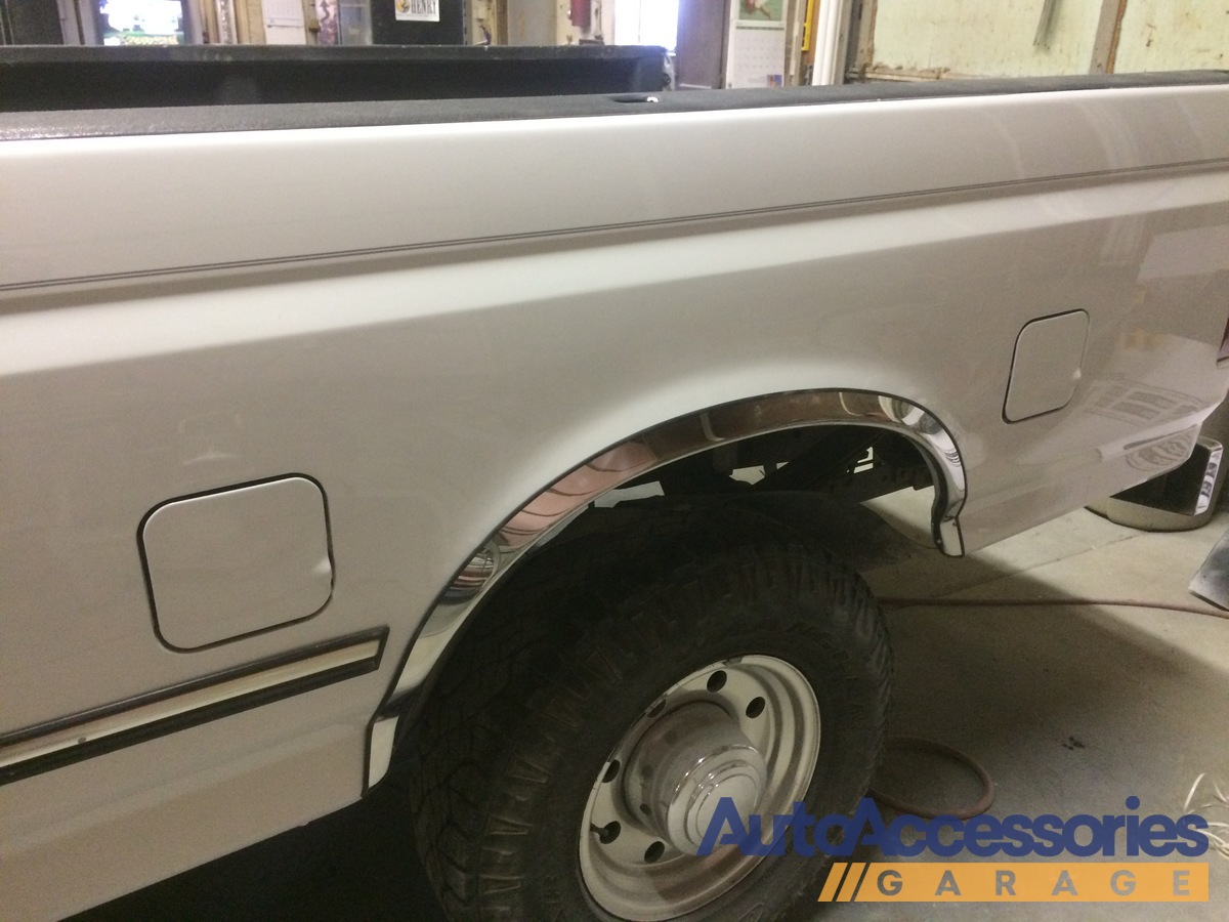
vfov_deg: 48.2
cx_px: 614
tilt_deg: -22.8
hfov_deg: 61.7
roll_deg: -1.4
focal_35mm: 29
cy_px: 461
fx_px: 1030
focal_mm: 4.15
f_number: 2.2
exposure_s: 1/30
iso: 250
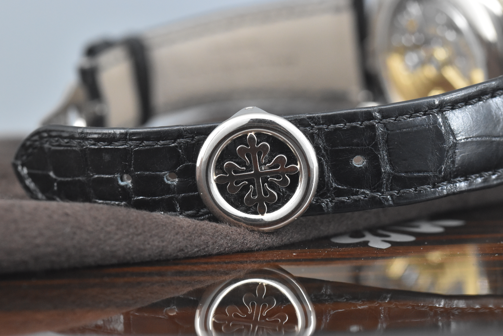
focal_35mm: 158
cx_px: 252
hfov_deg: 13.0
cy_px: 168
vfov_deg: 8.7
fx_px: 2202
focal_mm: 105
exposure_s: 1/160
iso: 2500
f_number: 8
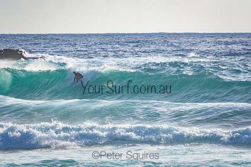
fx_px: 4184
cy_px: 84
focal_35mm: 600
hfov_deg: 3.4
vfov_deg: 2.3
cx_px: 126
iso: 320
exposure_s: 1/2000
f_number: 5.6
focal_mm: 400
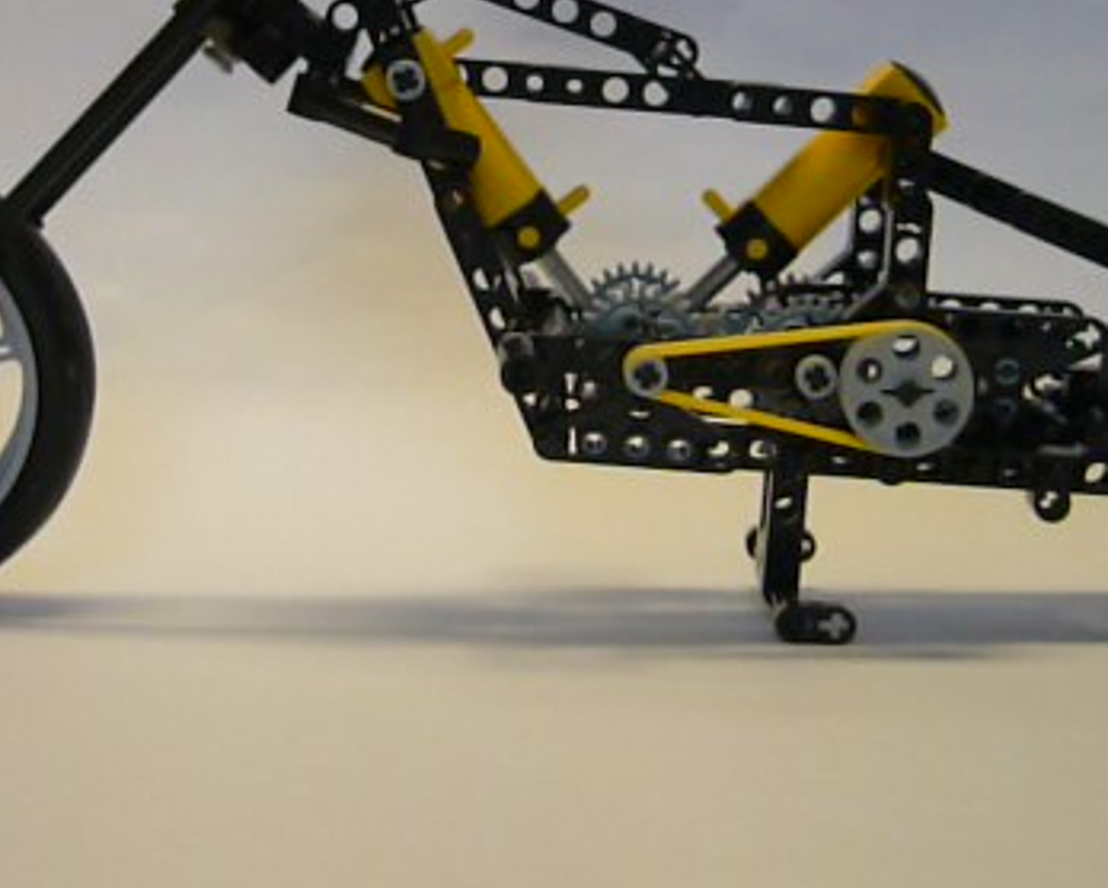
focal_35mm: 63
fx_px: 2067
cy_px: 182
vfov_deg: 23.9
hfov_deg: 30.0
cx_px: 559
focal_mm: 5.8
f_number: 2.8
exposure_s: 1/80
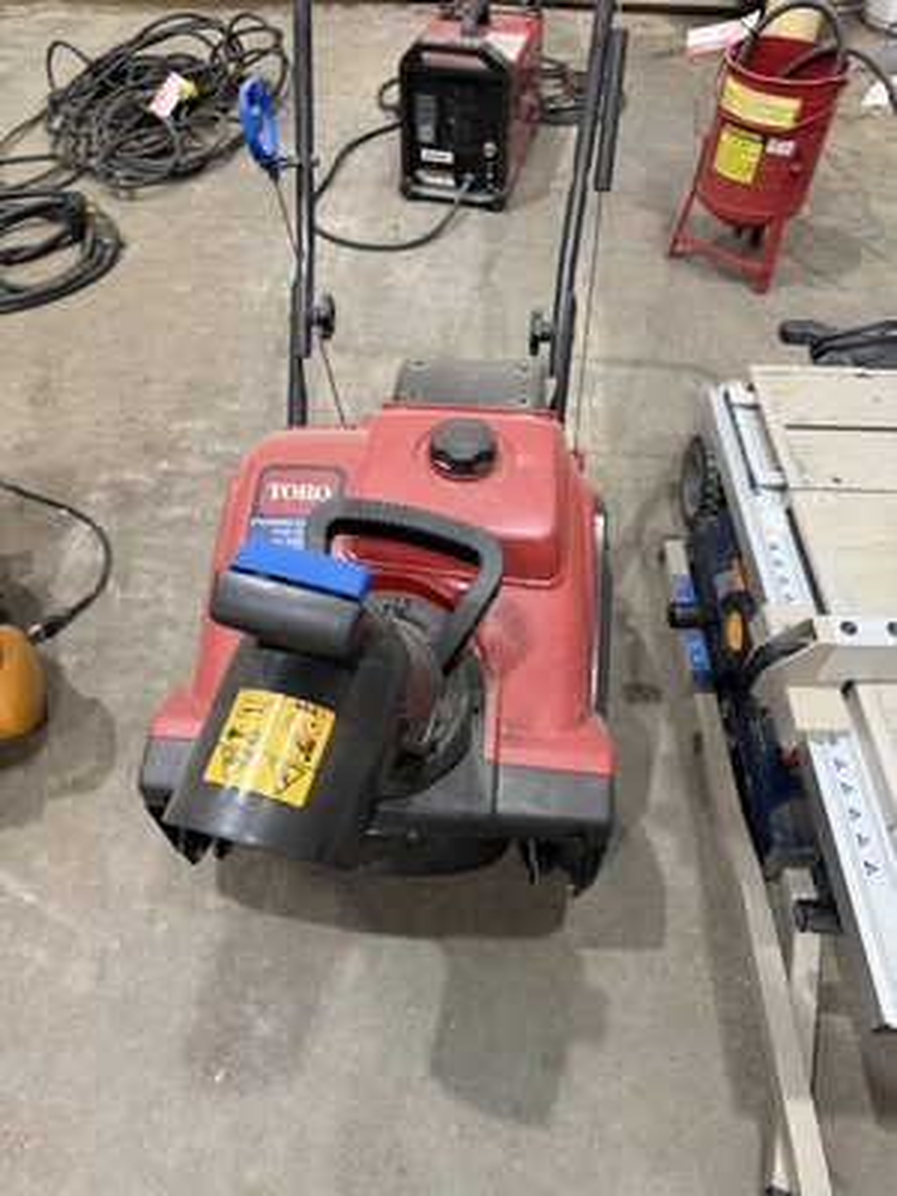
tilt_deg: -51.0
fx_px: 829
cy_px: 598
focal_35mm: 24
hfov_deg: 56.8
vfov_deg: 71.6
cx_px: 448
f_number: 1.78
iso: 160
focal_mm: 6.76
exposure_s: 1/60
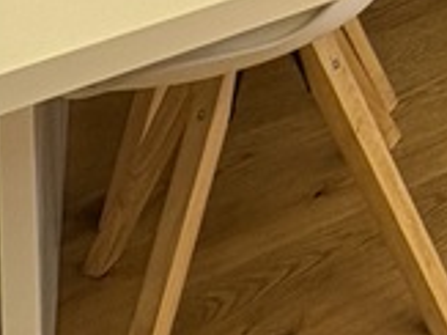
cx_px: 836
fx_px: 1110
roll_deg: +2.0
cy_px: -692
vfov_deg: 10.8
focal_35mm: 86
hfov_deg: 17.7
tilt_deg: +0.6
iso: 160
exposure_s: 1/50
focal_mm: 2.22
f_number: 2.2
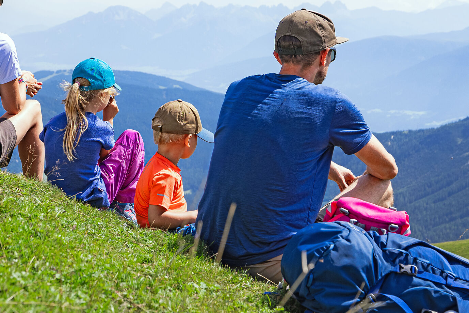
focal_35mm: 78
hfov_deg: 25.9
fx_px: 1016
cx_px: 161
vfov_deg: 17.4
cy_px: 102
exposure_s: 1/1600
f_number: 6.3
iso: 640
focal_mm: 42
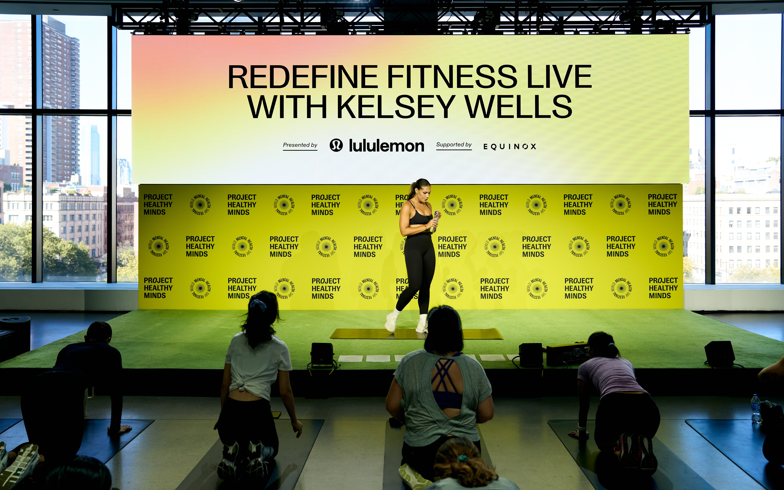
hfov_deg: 56.7
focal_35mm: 34
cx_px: 393
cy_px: 240
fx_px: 726
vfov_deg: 37.3
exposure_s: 1/200
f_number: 4
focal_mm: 33
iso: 500
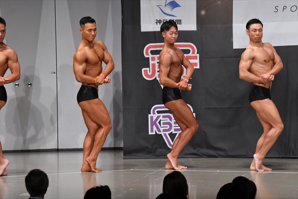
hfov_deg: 10.2
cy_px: 100
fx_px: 1671
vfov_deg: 6.8
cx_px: 149
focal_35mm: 202
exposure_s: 1/400
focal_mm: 135
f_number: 5.6
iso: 5000
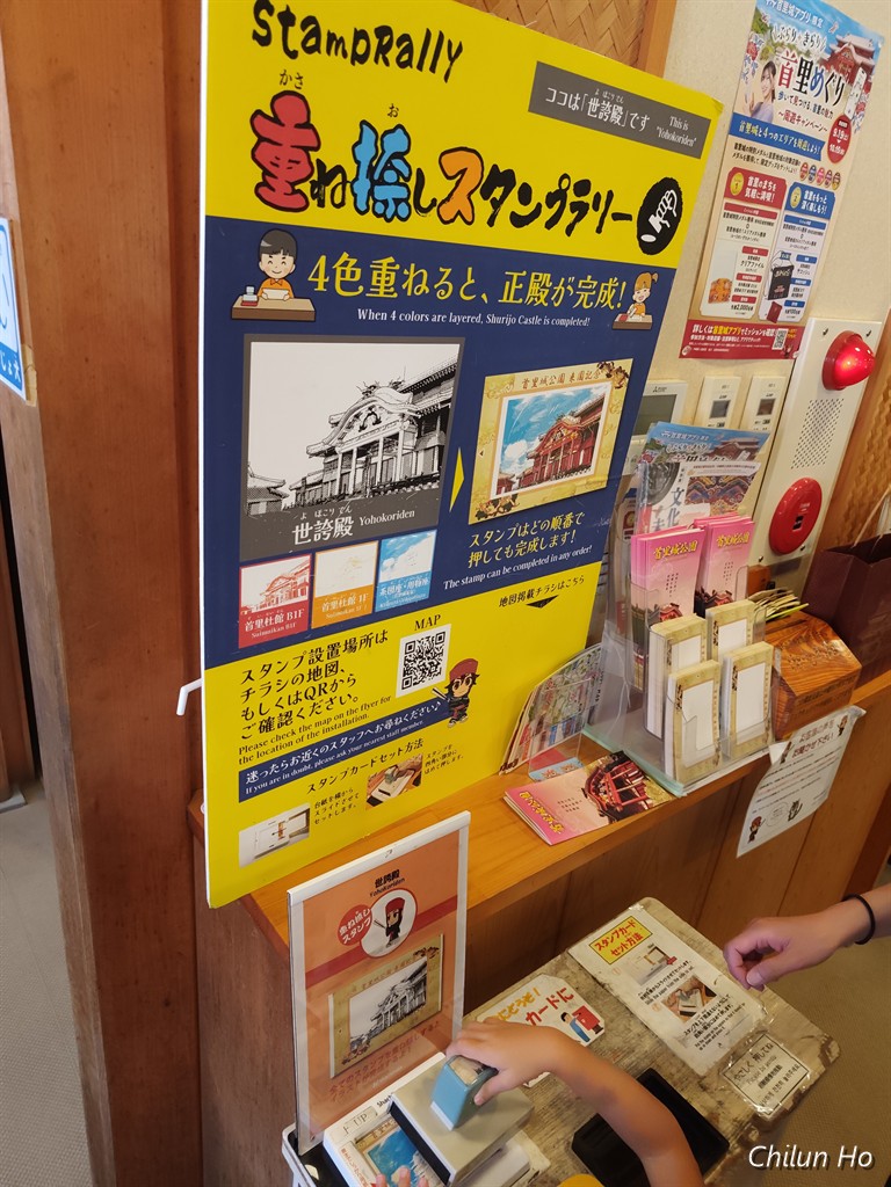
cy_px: 594
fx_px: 789
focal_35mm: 23
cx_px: 446
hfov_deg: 58.9
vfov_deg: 73.9
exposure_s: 1/248
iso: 2500
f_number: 1.7
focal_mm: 6.07
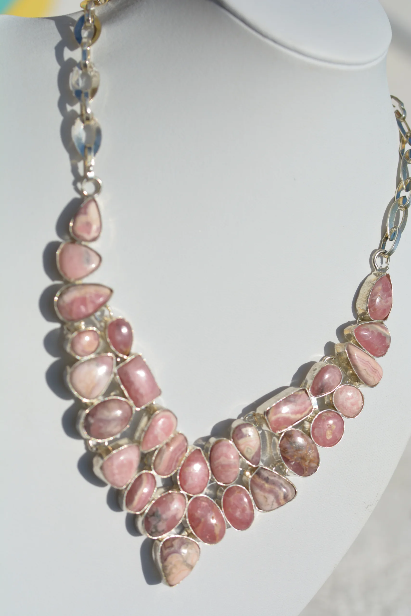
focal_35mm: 158
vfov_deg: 13.0
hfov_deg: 8.7
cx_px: 206
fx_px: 2696
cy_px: 308
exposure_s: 1/4000
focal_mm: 105
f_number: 6.3
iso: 400
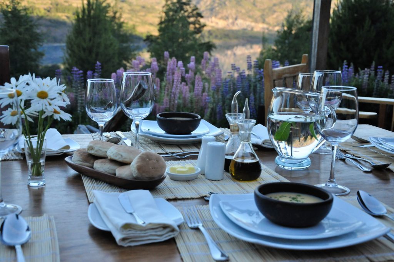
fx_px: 574
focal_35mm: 52
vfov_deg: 25.7
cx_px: 197
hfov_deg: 37.9
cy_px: 131
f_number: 5.6
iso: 1250
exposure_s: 1/1000
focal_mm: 35
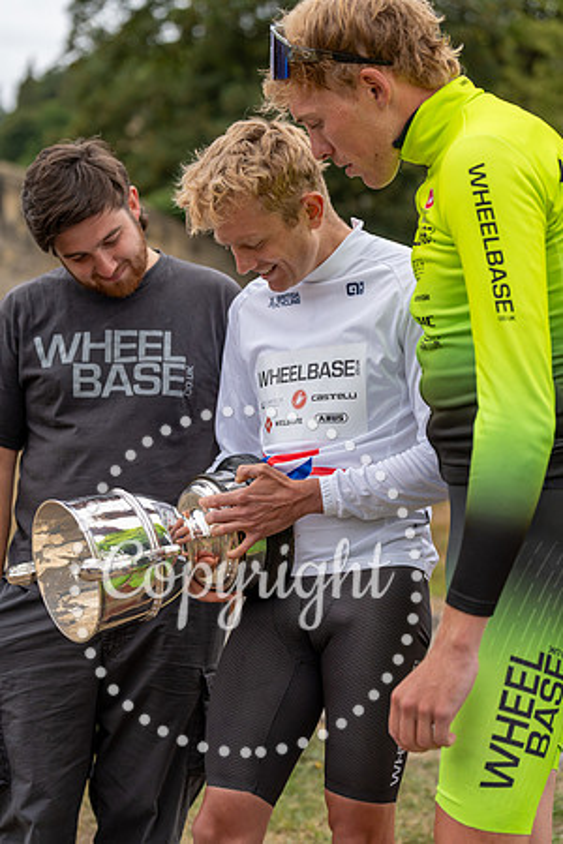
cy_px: 422
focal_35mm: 75
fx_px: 1759
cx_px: 282
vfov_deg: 27.0
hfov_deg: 18.2
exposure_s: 1/1000
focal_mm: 75
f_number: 3.5
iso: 1600
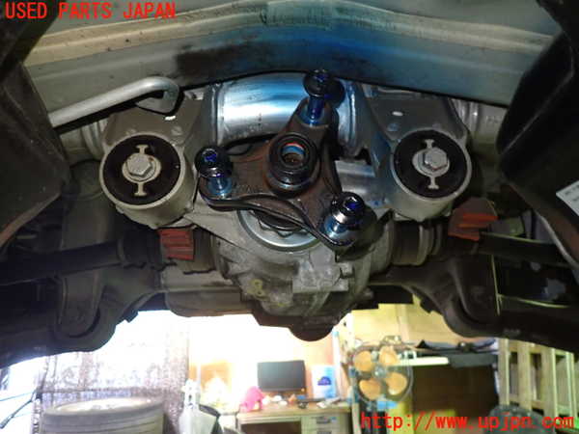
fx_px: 418
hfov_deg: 69.4
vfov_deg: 54.9
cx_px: 290
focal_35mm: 25
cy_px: 217
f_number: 2
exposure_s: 1/30
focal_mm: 4.5
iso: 800
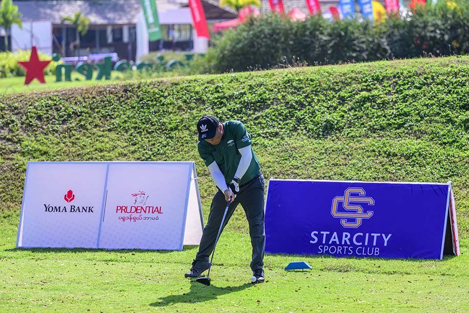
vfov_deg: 11.4
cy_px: 156
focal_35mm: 120
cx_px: 234
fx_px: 1563
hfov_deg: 17.1
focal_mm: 120
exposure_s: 1/10000
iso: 640
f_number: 2.8
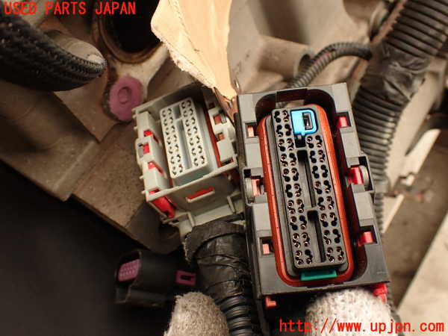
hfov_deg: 56.8
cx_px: 224
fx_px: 414
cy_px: 168
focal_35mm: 32
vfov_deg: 44.2
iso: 100
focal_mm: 5.79
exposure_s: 1/160
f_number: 3.2
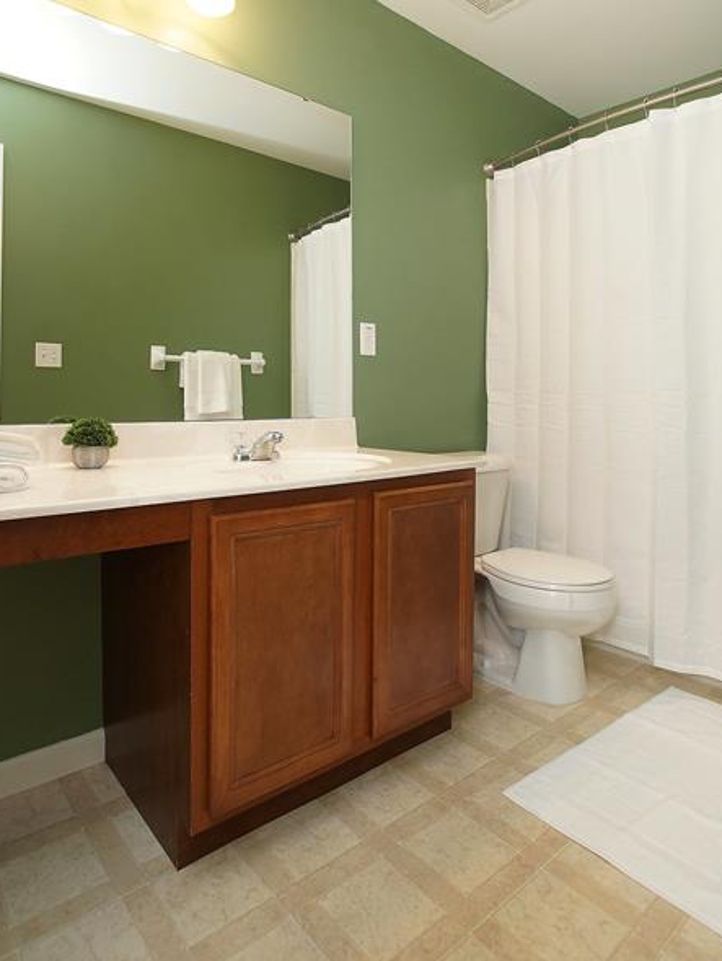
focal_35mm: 21
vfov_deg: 79.2
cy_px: 391
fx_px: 573
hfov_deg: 64.4
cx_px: 341
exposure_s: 1/60
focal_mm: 11
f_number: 4.5
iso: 640
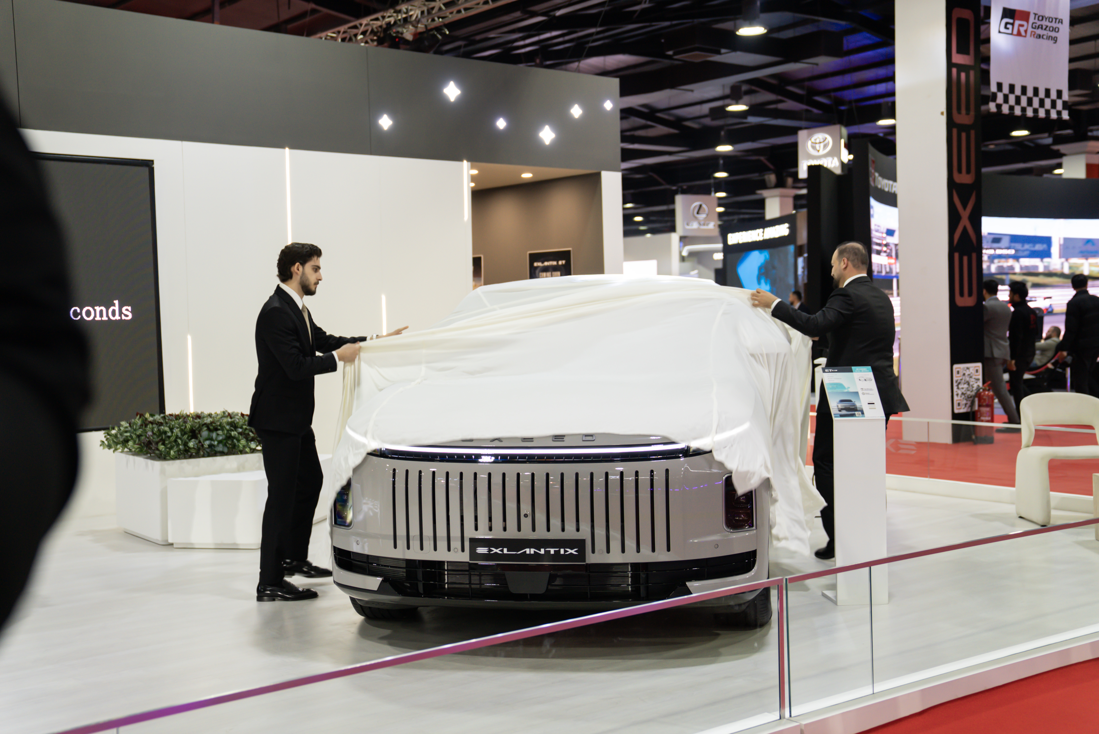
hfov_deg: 45.4
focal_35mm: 43
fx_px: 1313
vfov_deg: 31.2
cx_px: 550
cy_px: 367
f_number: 2.8
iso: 1000
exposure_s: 1/100
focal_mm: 43
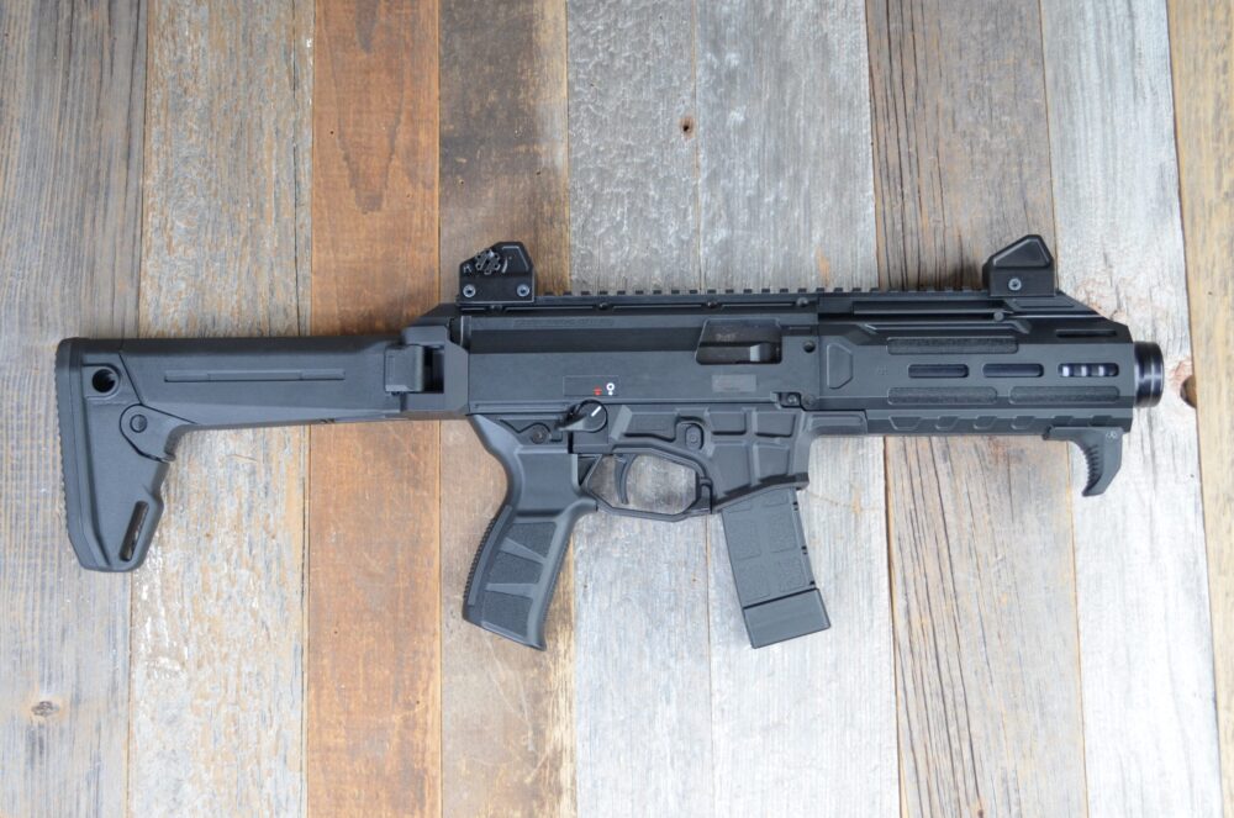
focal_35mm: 42
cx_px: 617
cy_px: 409
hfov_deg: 46.5
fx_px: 1437
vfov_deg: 31.8
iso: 250
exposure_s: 1/40
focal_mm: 28
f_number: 4.5
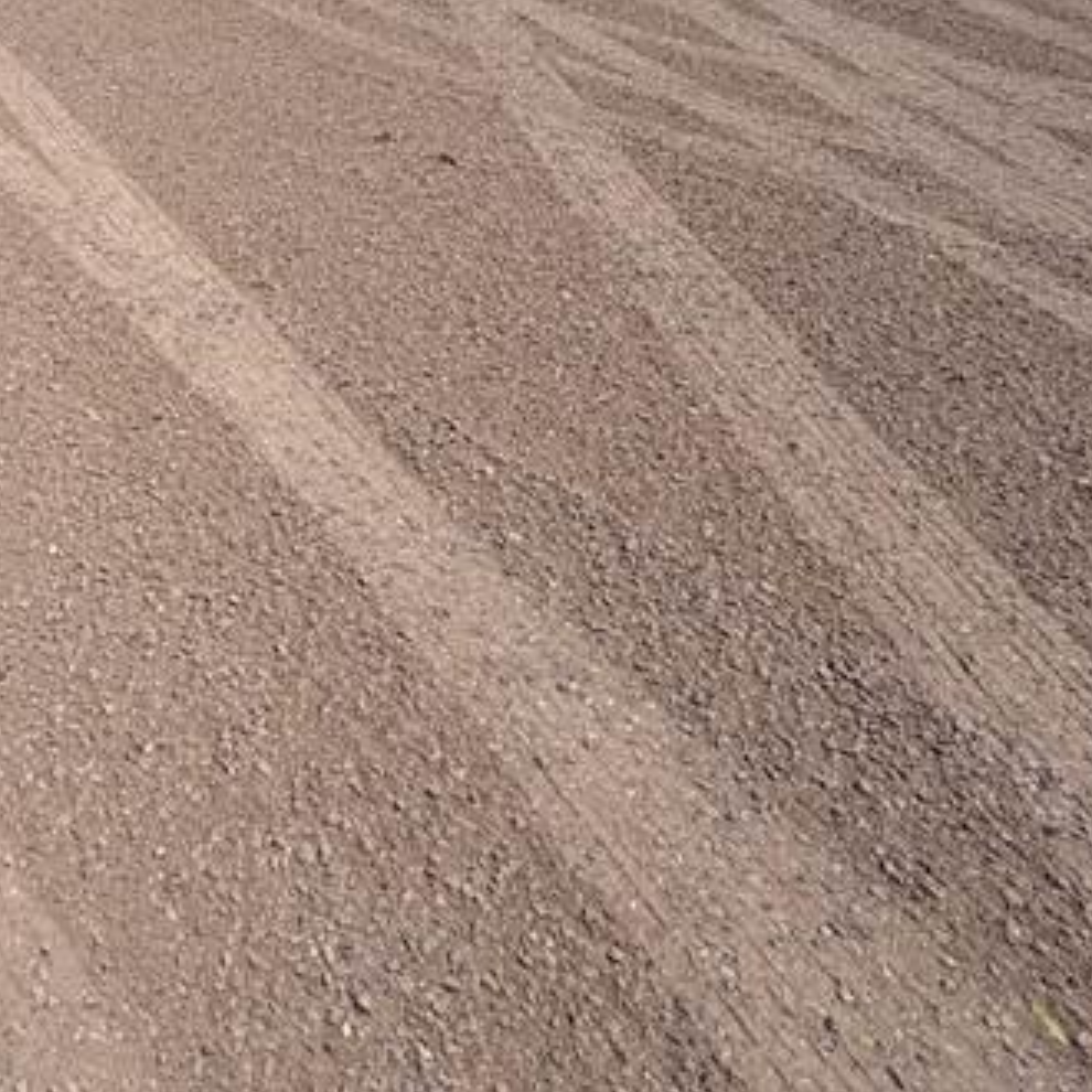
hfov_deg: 40.4
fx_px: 1285
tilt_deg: -11.4
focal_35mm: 36
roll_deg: +0.9
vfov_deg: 40.2
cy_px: -7
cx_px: 0
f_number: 2.2
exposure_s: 1/1431
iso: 20
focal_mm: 2.22
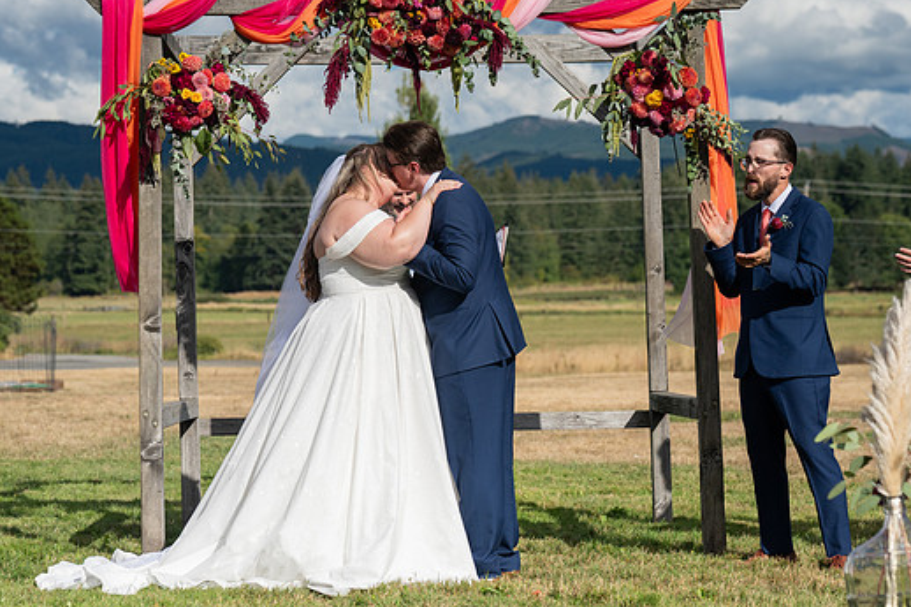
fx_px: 2353
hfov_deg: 21.9
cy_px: 274
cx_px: 482
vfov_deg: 14.7
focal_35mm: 93
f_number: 4.5
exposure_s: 1/8000
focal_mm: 83
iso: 400
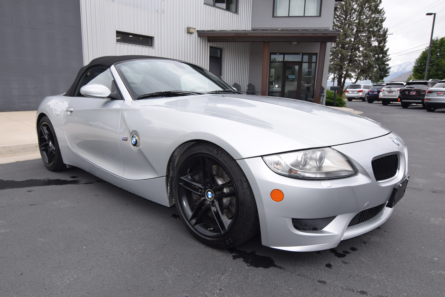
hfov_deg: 73.7
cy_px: 148
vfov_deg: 53.2
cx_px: 222
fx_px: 297
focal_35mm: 24
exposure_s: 1/200
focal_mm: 16
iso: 100
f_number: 7.1
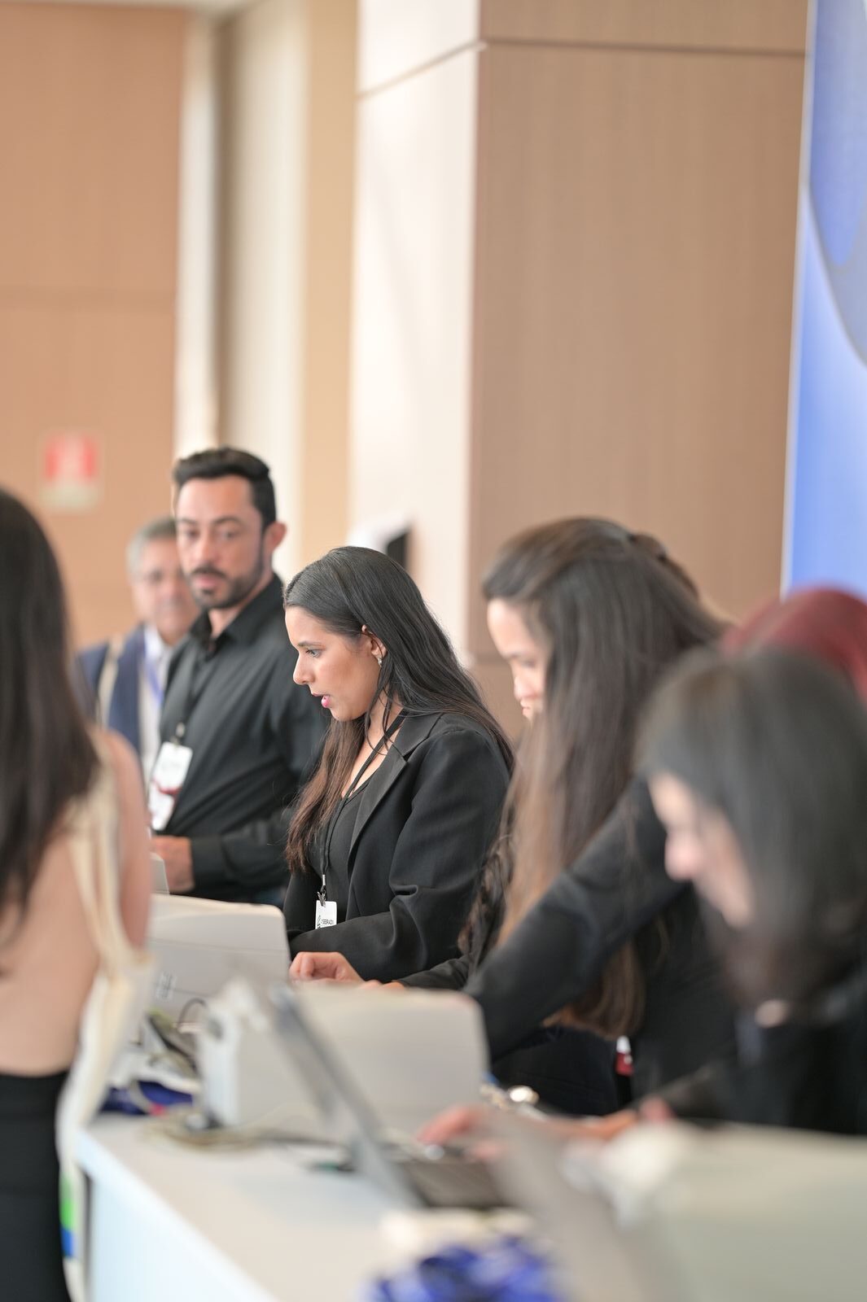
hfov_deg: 10.1
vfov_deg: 15.2
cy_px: 651
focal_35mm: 135
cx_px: 434
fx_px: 4882
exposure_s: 1/250
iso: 450
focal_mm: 135
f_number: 1.8
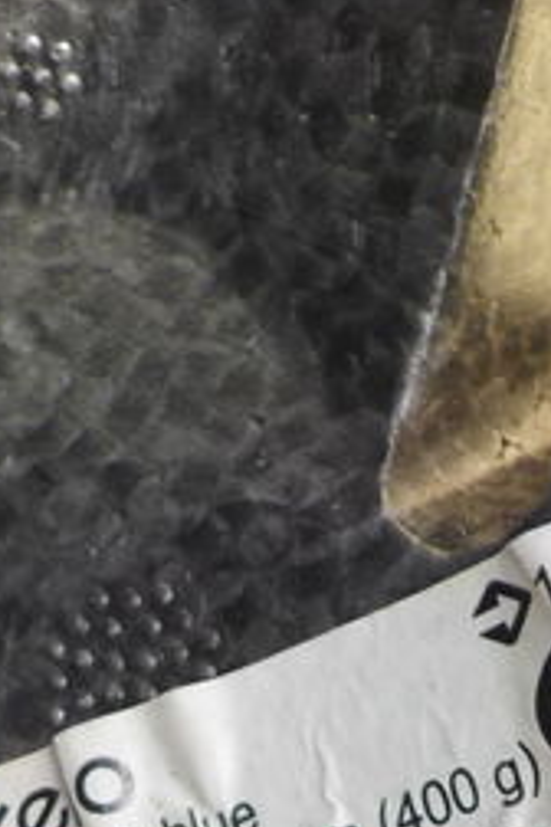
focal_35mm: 124
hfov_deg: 11.0
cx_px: 544
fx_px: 2847
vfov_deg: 16.0
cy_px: 952
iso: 125
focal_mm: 4.1
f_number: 3.3
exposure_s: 1/80
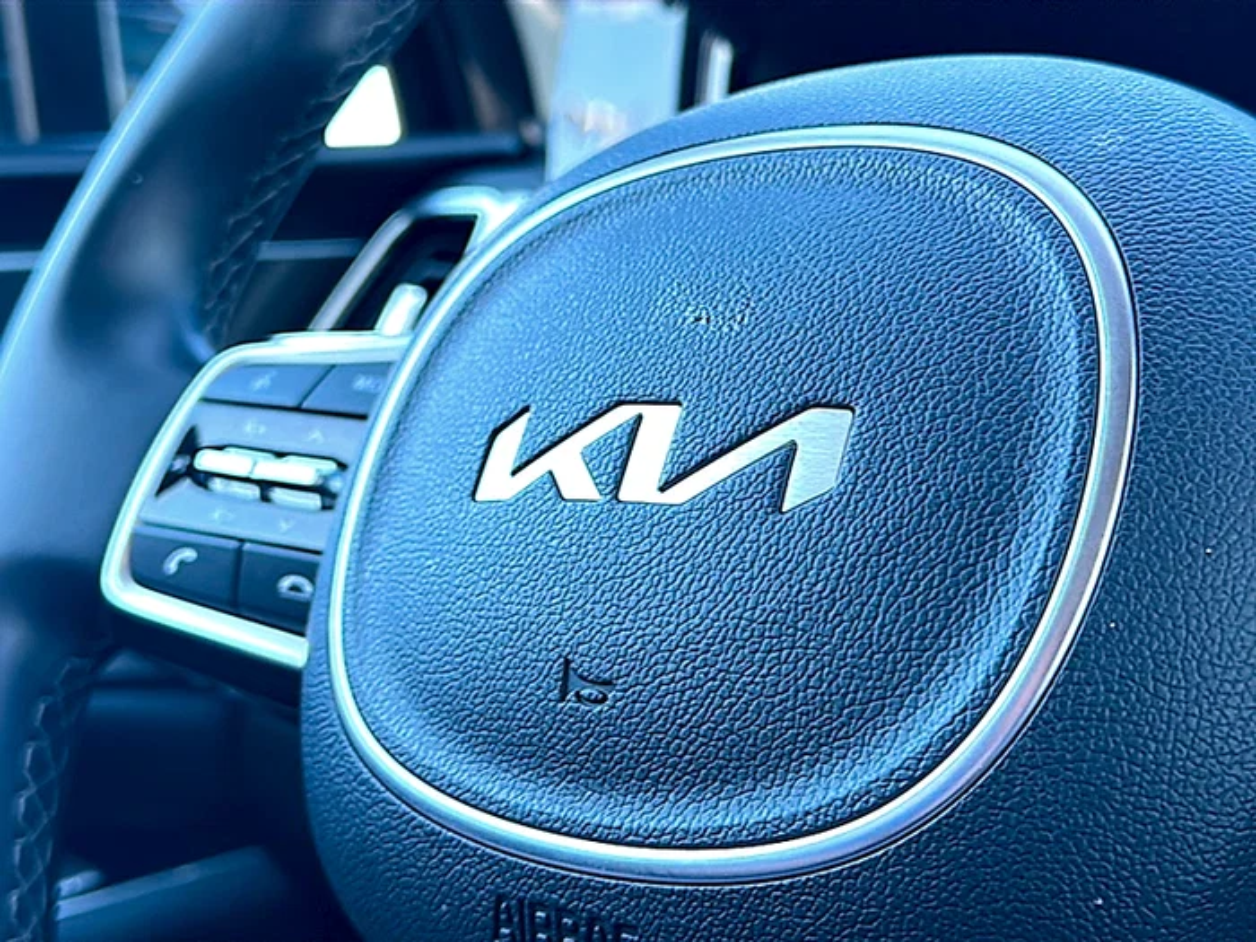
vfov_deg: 36.0
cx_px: 628
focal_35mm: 40
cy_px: 471
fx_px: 1451
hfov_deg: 46.8
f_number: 1.78
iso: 50
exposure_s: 1/66
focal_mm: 6.86
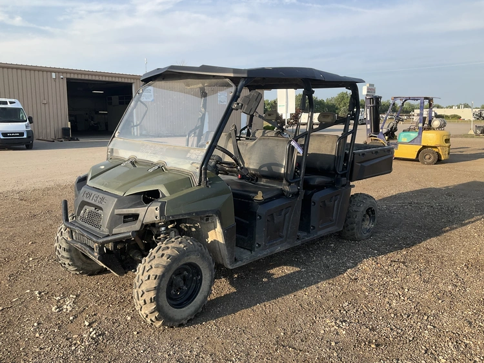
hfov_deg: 61.6
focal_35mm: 29
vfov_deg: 48.3
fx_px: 406
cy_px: 182
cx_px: 242
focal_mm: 3
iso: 25
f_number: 1.8
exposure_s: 1/770
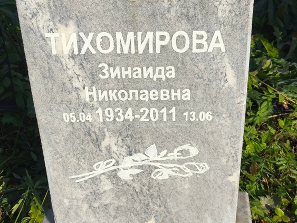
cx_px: 148
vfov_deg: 20.7
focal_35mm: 71
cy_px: 93
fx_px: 610
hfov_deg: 27.4
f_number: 1.7
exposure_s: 1/1474
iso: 50
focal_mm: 4.71
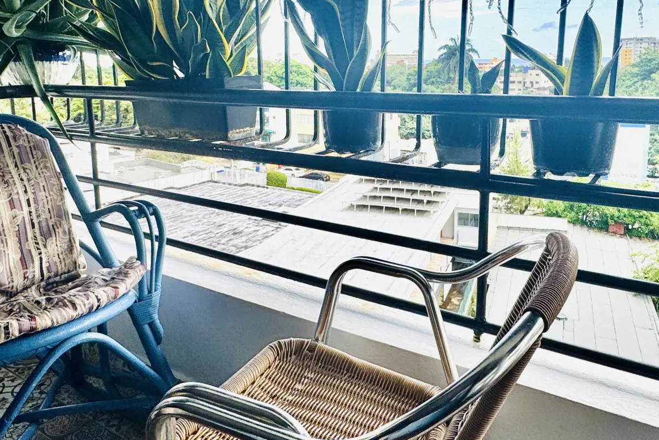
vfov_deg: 53.1
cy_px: 225
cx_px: 221
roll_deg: +2.0
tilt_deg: -8.4
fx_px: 439
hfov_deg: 71.6
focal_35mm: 24
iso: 40
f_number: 2.2
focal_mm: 2.22
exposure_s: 1/351
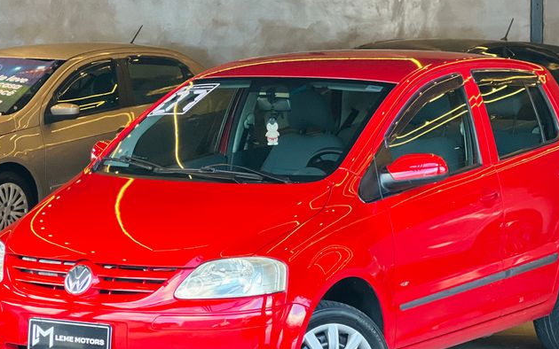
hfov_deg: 19.8
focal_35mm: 105
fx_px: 1600
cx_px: 282
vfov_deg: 12.5
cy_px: 151
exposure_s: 1/121
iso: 250
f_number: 2.8
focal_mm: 9
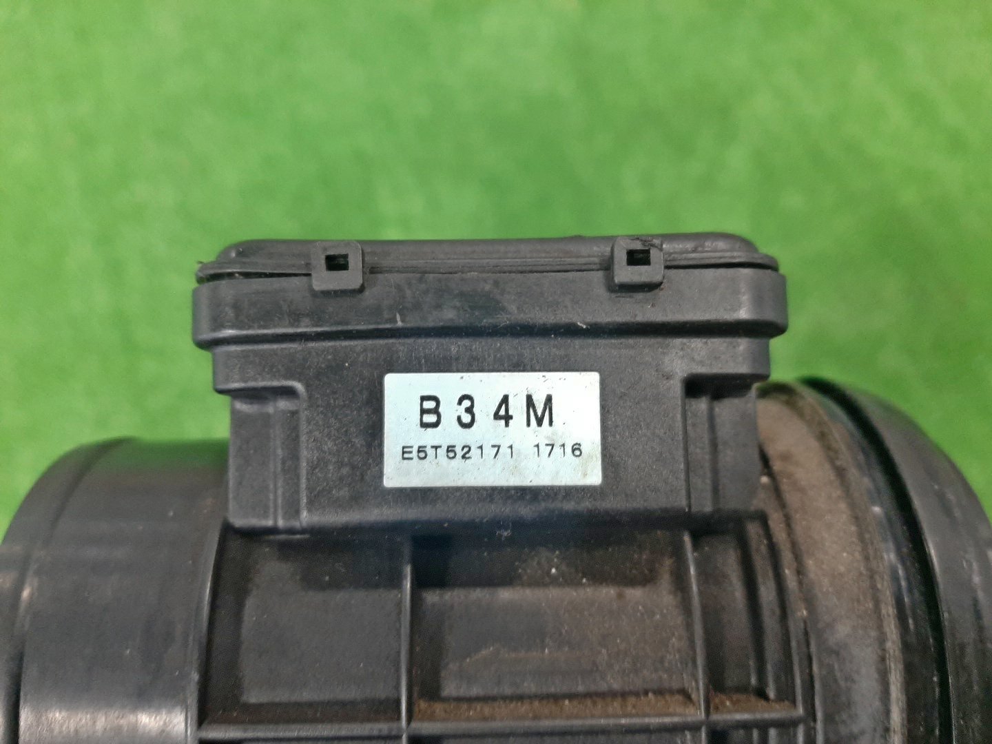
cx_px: 496
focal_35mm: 26
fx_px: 745
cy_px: 372
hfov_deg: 67.3
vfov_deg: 53.1
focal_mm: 3.93
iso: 201
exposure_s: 1/25
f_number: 1.7
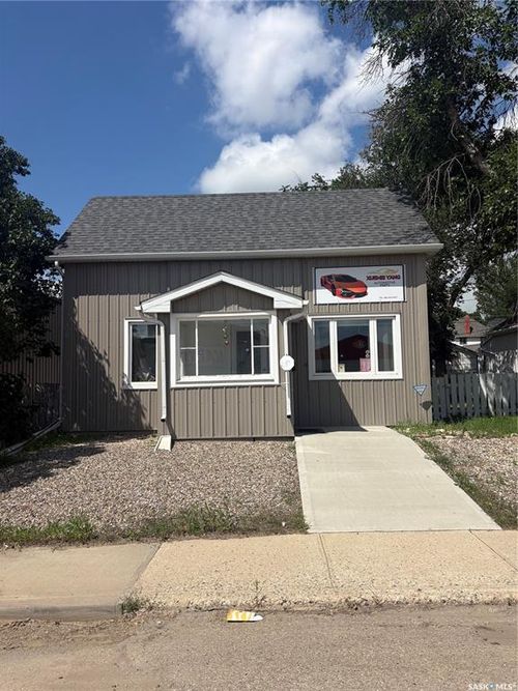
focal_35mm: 26
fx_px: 519
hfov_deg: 53.0
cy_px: 346
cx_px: 259
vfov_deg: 67.3
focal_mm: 5.96
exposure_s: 1/6329
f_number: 1.6
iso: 50
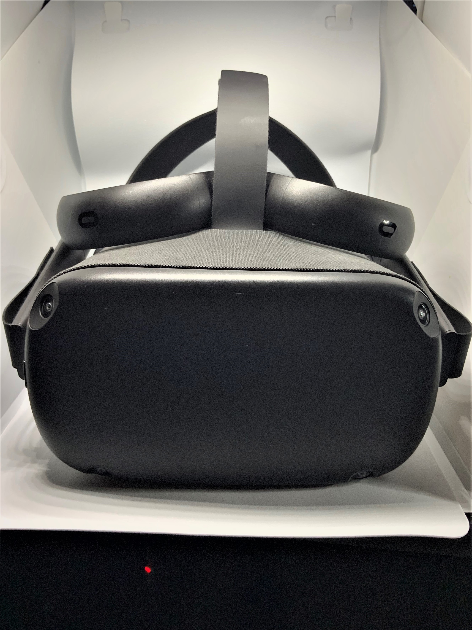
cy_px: 315
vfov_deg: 61.7
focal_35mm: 29
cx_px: 236
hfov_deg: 48.2
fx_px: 527
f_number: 1.8
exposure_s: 1/60
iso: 80
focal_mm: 3
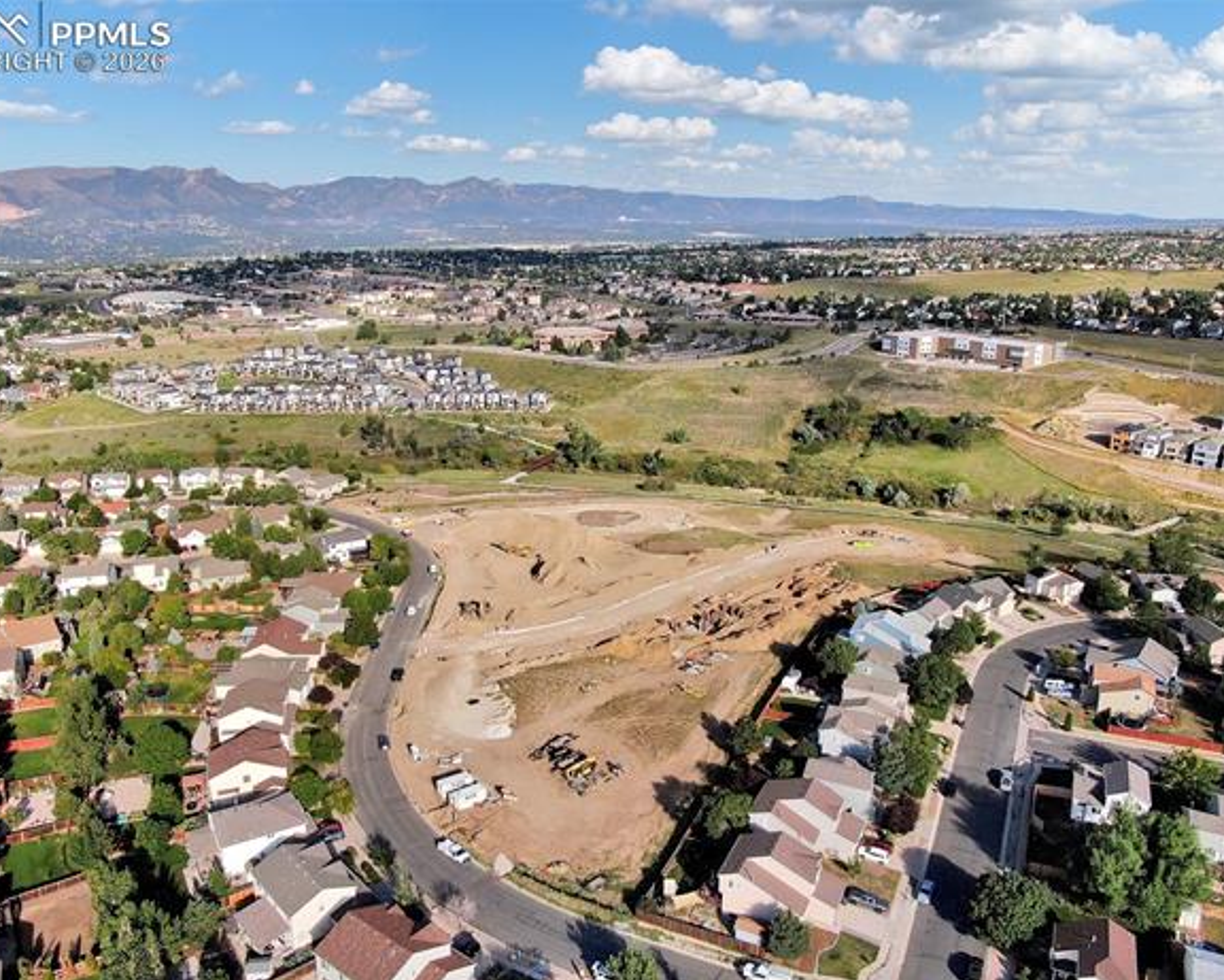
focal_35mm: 26
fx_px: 942
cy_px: 507
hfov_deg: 66.0
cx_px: 584
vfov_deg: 54.9
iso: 100
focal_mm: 4.39
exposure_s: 1/60
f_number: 2.8
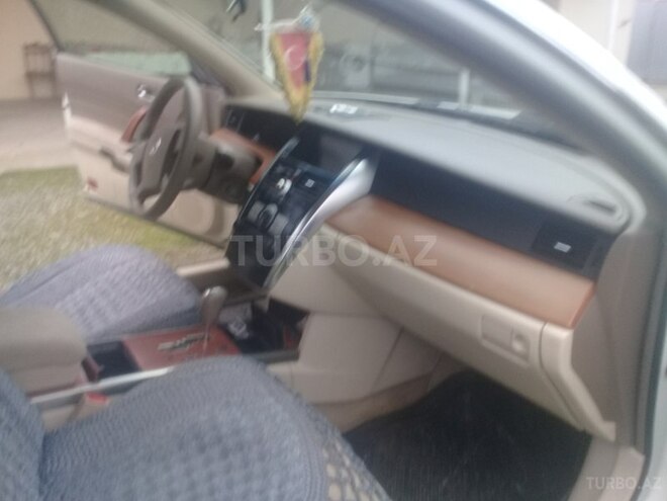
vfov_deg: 45.4
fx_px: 597
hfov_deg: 58.4
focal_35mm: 31
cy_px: 250
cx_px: 334
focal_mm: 3.3
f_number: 2.2
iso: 64
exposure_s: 1/33
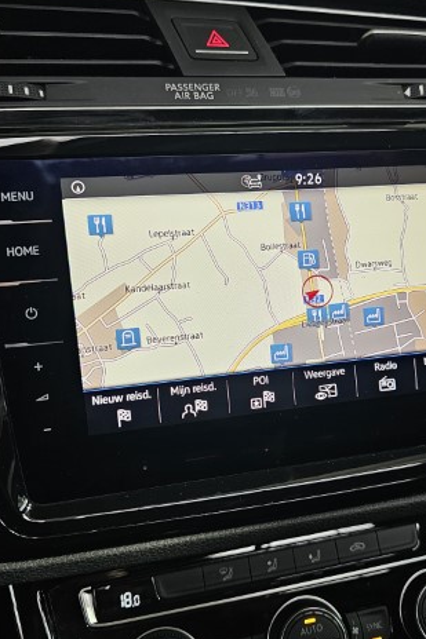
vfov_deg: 57.2
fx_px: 586
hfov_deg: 39.6
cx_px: 270
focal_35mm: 33
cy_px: 314
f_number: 1.7
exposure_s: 1/200
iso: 320
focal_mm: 6.3
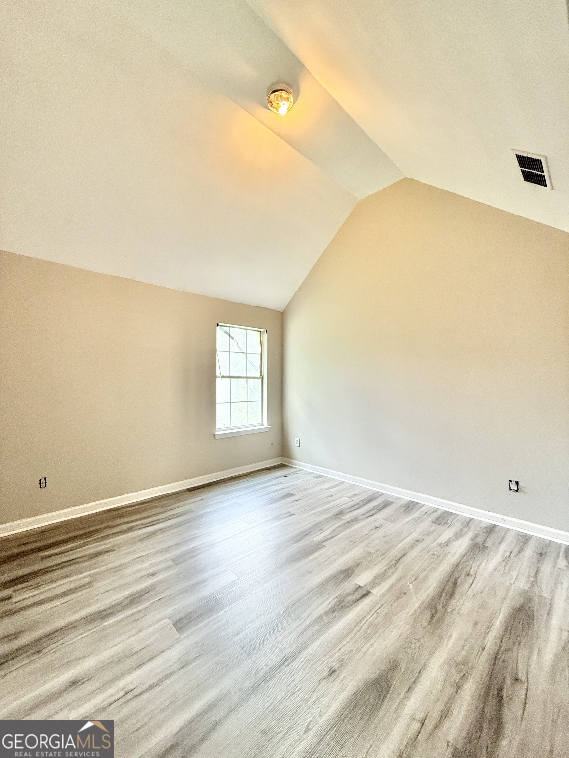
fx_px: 307
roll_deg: -0.1
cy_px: 379
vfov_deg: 102.1
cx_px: 284
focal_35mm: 14
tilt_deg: +1.1
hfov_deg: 85.7
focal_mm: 2.22
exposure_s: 1/120
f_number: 2.2
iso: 200
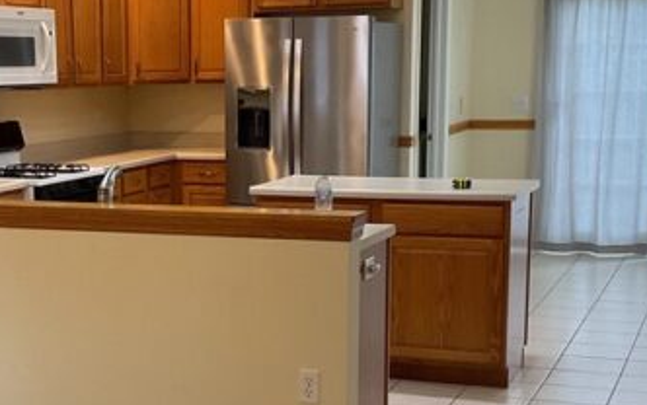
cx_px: 170
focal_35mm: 74
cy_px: 294
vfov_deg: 17.6
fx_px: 1306
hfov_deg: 27.5
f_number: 1.8
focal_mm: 3
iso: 125
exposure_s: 1/60
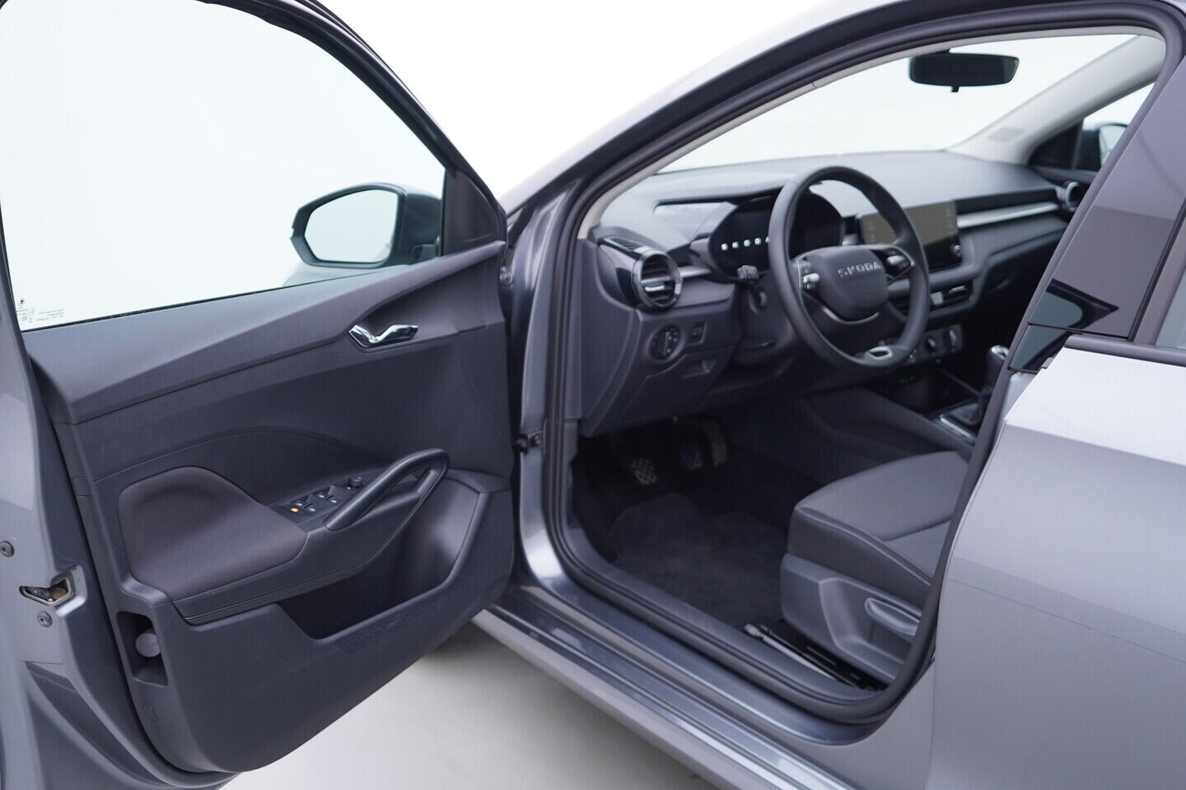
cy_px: 395
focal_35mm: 36
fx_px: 1186
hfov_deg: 53.1
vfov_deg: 36.9
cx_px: 593
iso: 125
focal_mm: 24
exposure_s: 1/40
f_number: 2.8
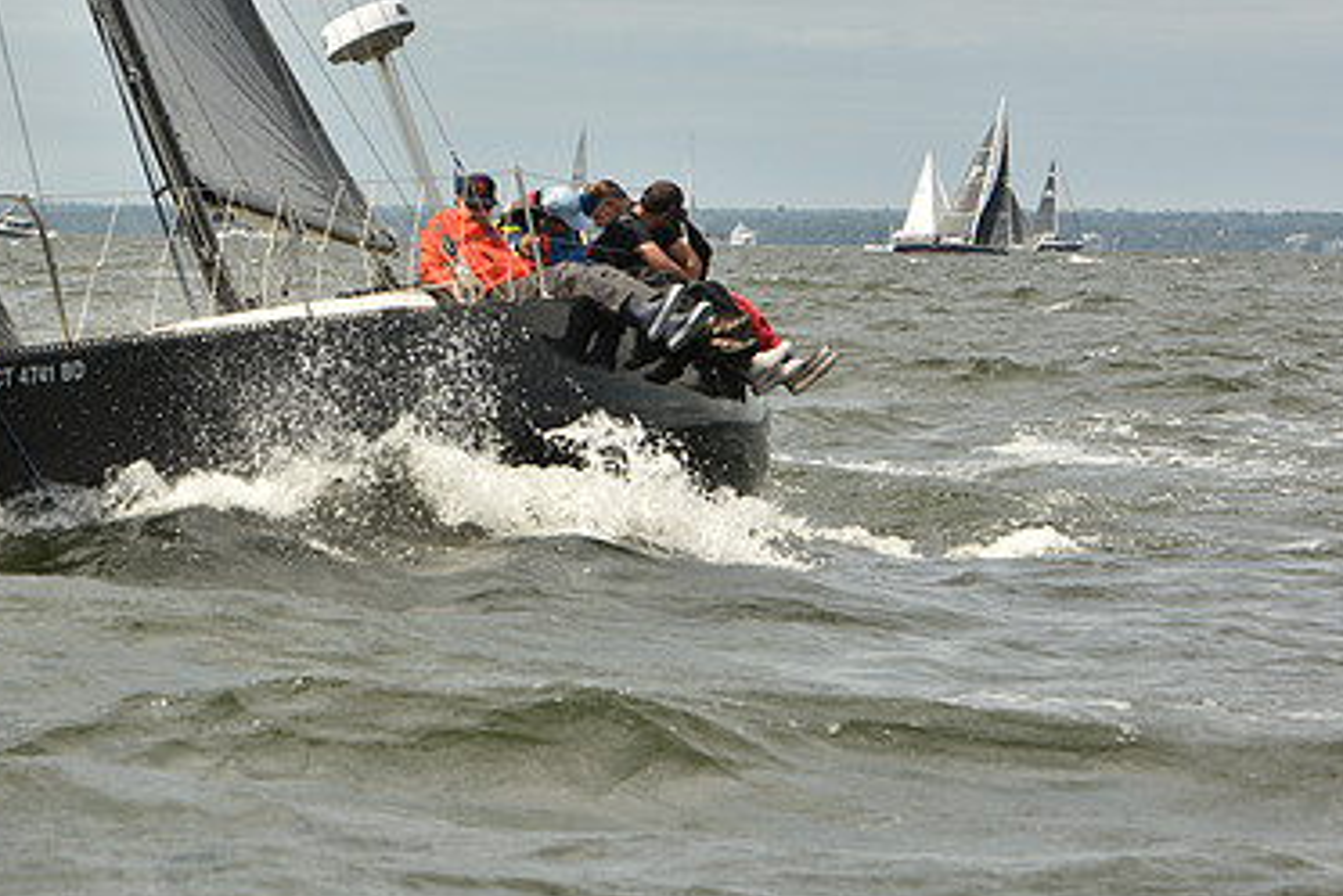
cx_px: 414
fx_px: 8994
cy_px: 318
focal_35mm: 241
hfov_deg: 8.5
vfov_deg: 5.7
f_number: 9
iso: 250
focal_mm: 155
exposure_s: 1/800
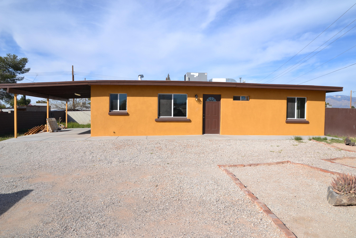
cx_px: 178
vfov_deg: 43.6
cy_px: 119
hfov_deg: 61.9
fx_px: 297
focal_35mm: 30
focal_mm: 20
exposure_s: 1/320
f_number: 9
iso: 100
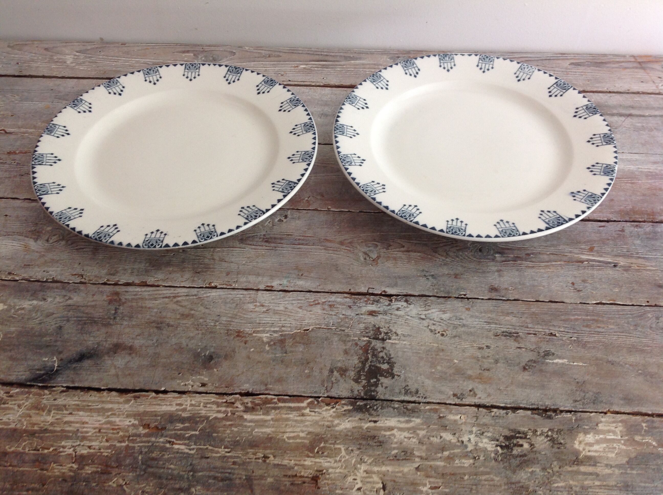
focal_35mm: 35
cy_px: 248
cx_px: 332
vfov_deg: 40.6
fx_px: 669
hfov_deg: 52.7
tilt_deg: -50.2
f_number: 2.4
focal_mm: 4.28
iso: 80
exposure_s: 1/15
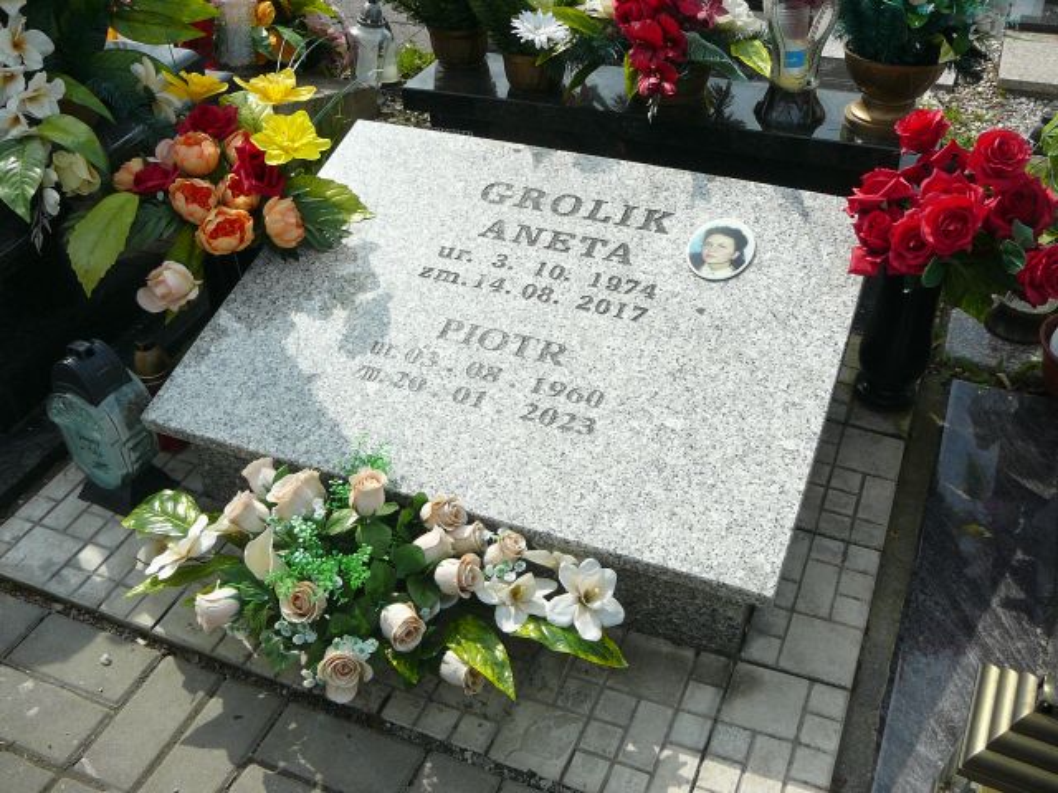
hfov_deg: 52.6
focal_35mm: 35
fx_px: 1070
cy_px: 396
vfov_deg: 40.7
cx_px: 529
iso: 80
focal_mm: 5.2
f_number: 5
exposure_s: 1/400
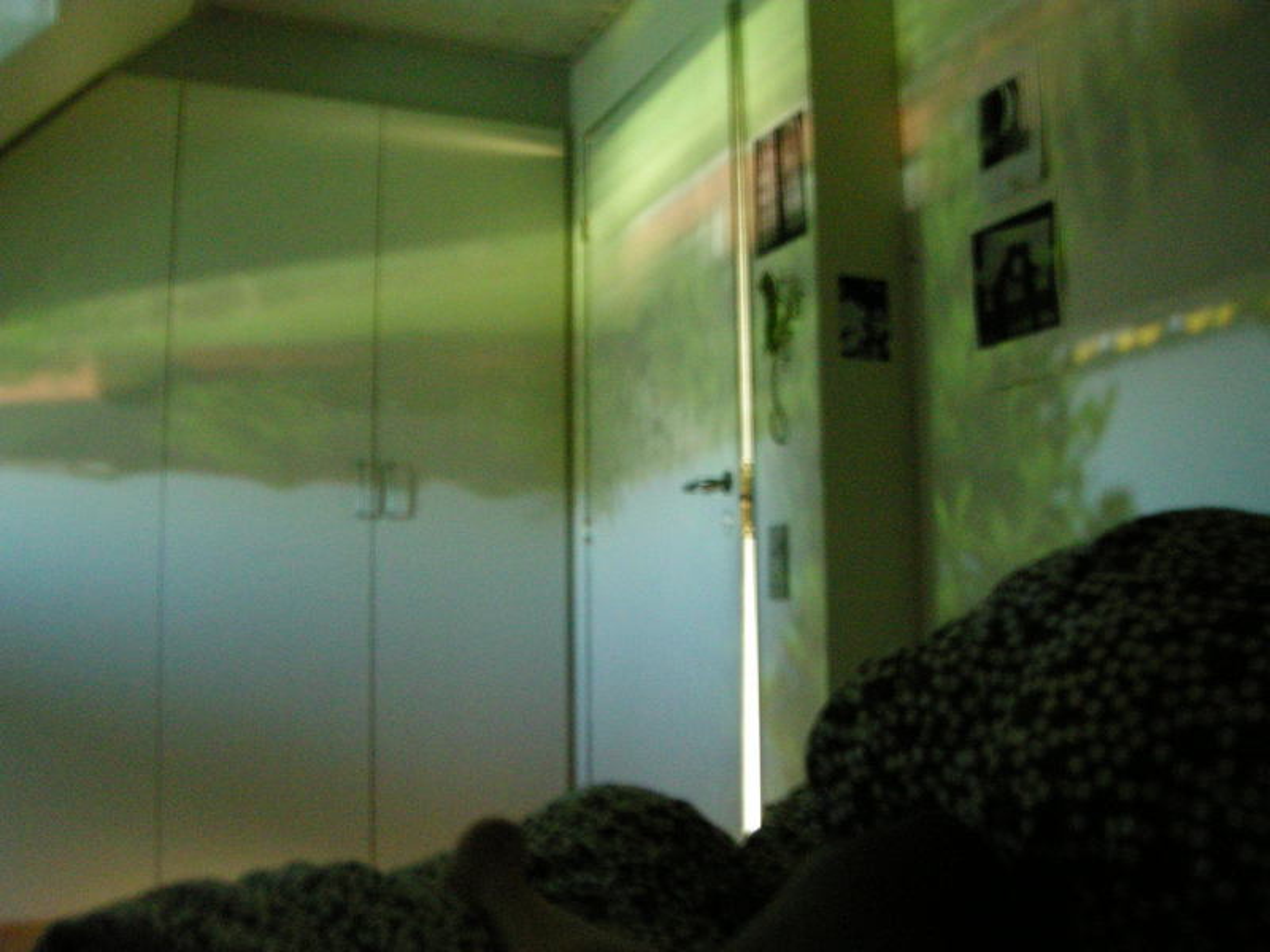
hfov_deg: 51.4
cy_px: 476
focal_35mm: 36
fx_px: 1321
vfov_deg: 39.7
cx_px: 635
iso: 400
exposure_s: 8
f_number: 3.8
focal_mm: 7.5
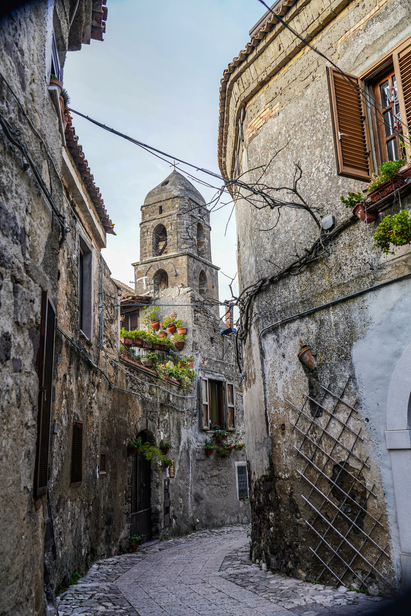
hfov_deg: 40.0
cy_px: 308
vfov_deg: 57.2
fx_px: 565
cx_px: 206
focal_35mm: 33
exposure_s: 1/80
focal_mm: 33
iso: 100
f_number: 5.6
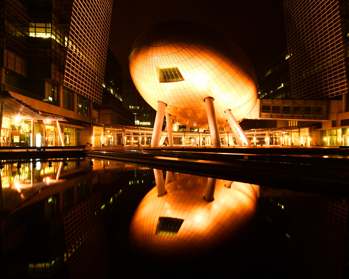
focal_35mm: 23
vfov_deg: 61.8
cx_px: 198
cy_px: 136
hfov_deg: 73.2
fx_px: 233
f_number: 11
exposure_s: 13
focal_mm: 13
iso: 100
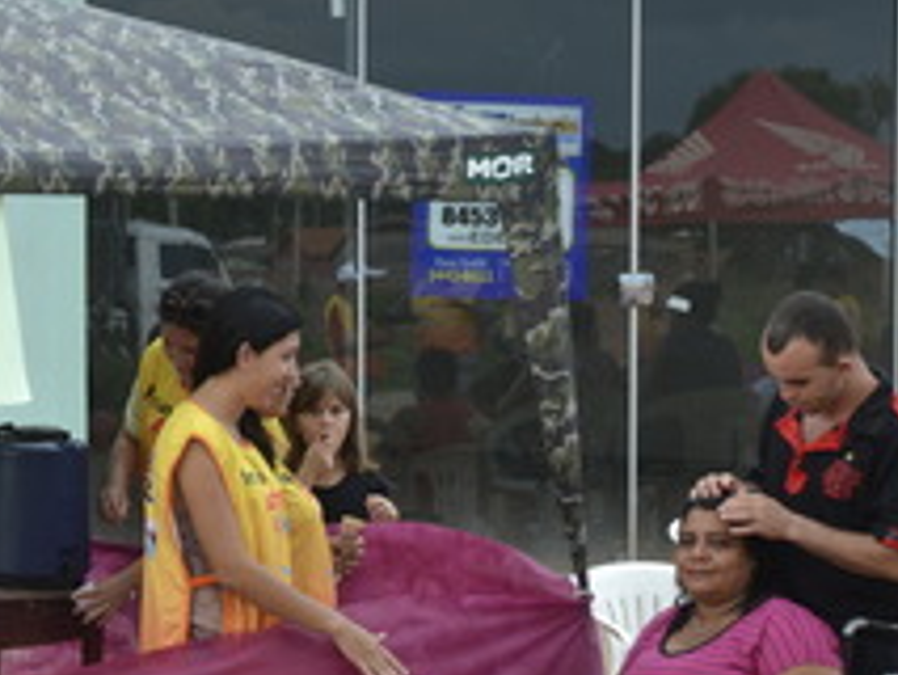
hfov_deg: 11.2
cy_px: 620
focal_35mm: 174
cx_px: -40
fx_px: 4516
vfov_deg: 8.5
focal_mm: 52
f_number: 5.6
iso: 180
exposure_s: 1/125
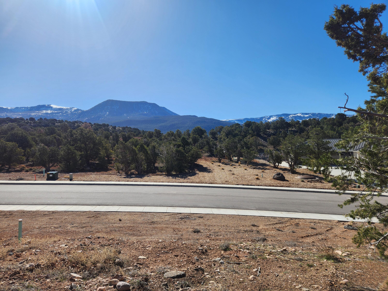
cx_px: 194
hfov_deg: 73.9
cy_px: 146
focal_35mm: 23
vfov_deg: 58.9
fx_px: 258
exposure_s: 1/2234
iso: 20
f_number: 1.8
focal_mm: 5.4
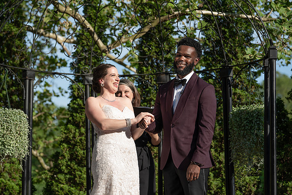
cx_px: 128
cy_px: 99
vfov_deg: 9.7
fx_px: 1148
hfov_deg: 14.5
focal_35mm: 142
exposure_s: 1/500
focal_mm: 120
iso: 50
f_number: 4
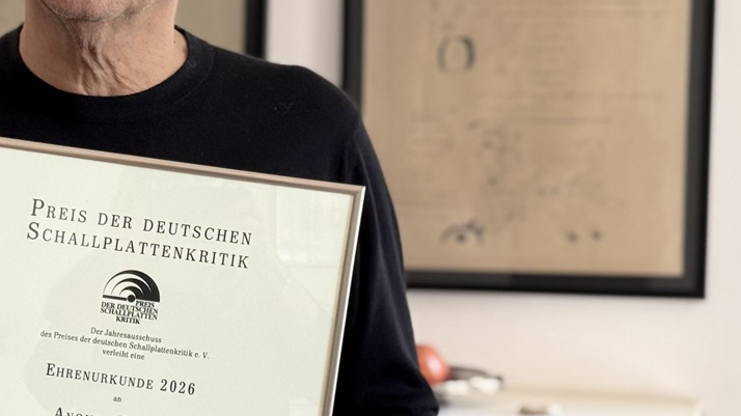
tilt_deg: -5.2
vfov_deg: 11.0
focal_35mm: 110
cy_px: 298
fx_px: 2161
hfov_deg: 19.3
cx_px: 159
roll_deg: -0.8
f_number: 1.78
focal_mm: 6.76
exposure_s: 1/107
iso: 100
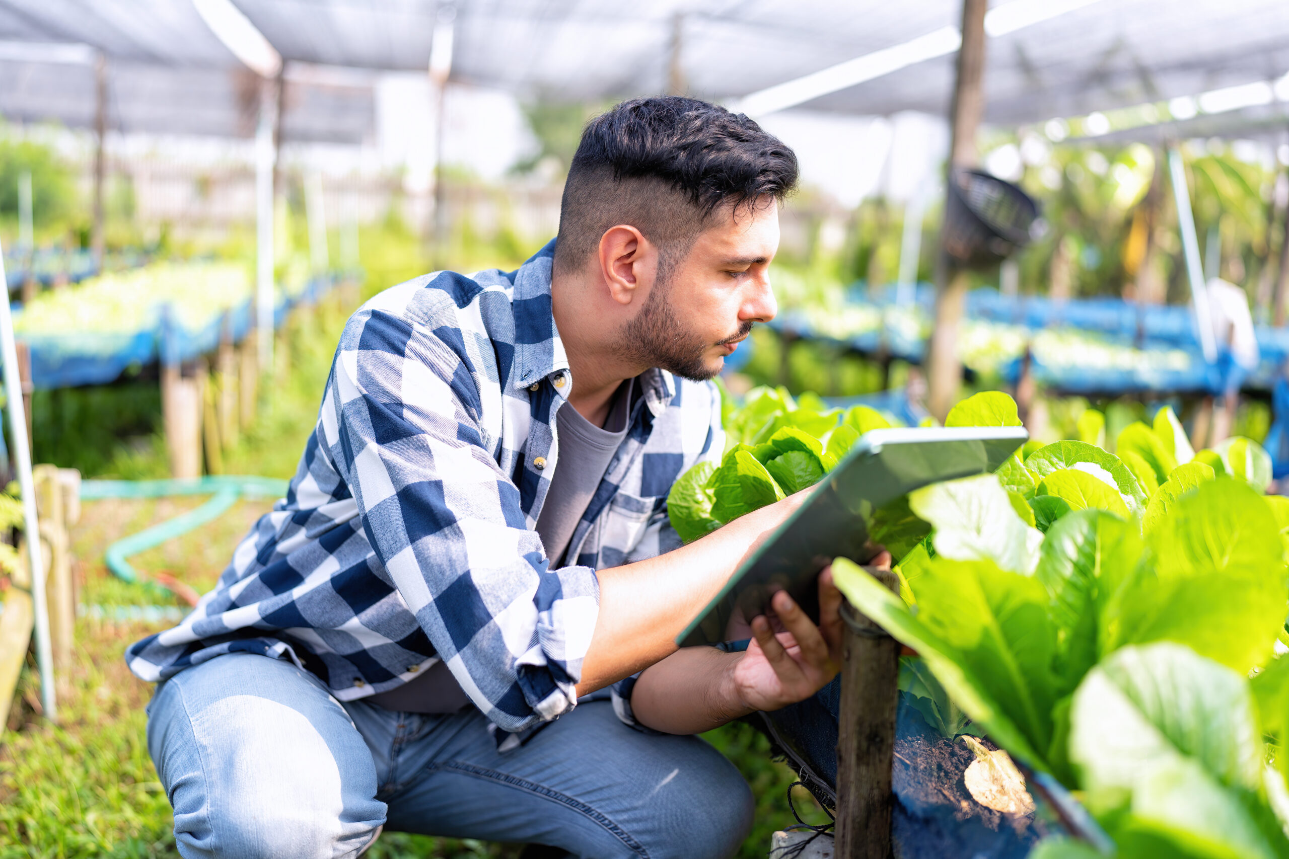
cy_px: 430
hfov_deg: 54.4
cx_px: 644
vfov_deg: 37.9
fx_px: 1253
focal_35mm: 35
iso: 100
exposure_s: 1/800
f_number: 1.4
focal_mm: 35
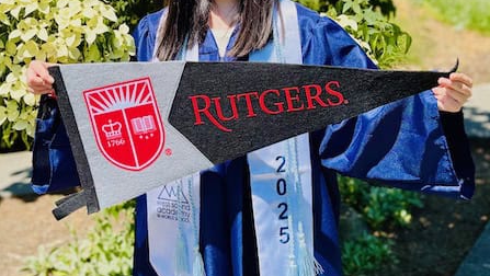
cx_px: 246
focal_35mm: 38
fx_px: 494
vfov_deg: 31.2
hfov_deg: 52.8
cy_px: 120
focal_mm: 6
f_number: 1.6
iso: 50
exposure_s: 1/1590
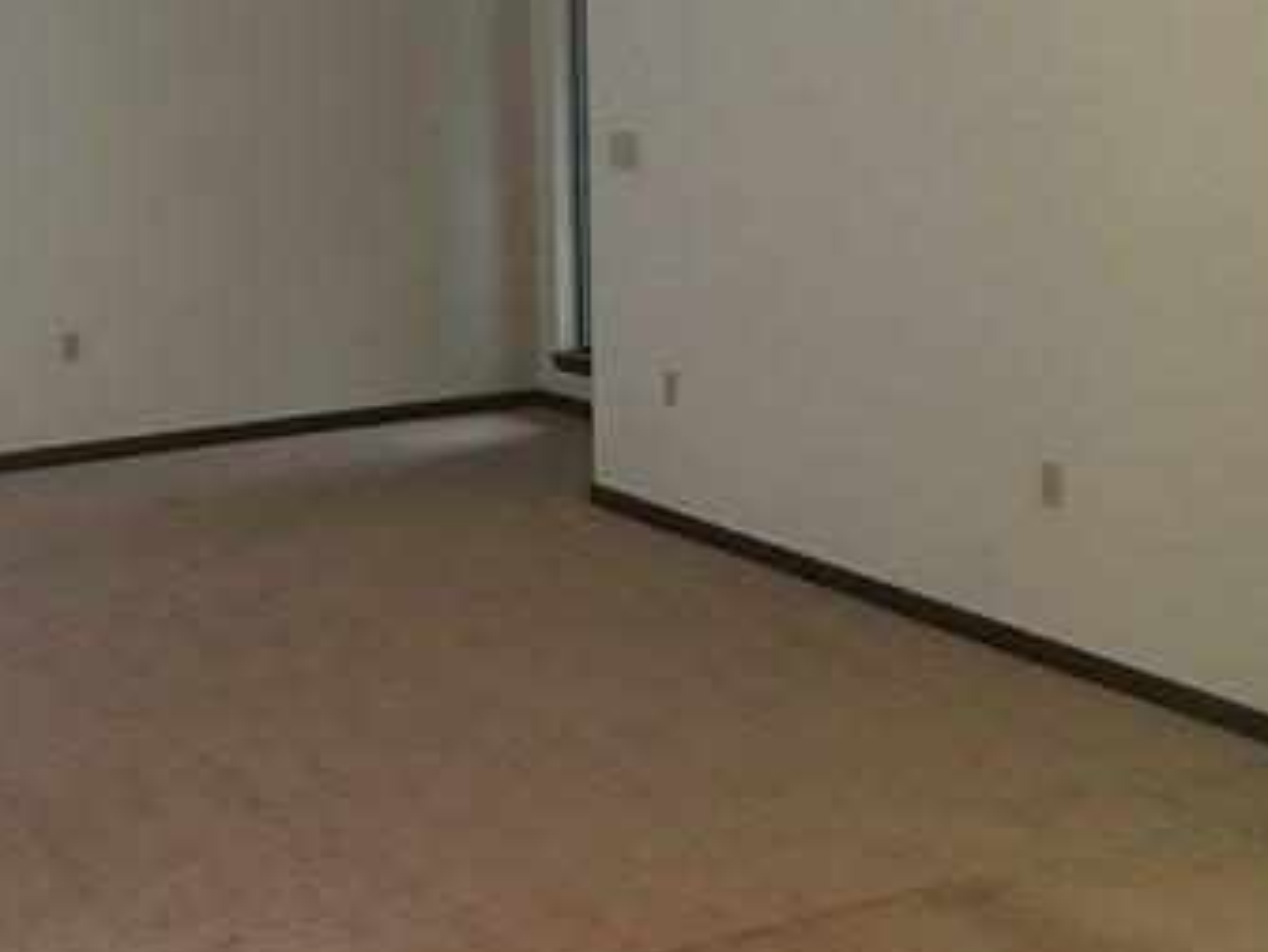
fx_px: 2015
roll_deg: +2.5
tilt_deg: -8.6
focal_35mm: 55
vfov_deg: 26.5
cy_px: 406
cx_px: 290
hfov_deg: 34.1
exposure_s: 1/15
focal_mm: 4.15
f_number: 2.2
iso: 80
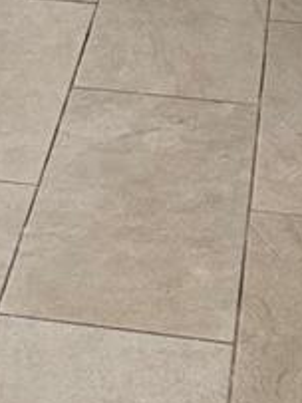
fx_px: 1654
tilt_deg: -3.9
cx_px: -52
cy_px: -602
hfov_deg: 10.3
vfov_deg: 11.3
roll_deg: +0.6
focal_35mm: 142
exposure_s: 1/163
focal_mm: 6.76
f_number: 1.78
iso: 200
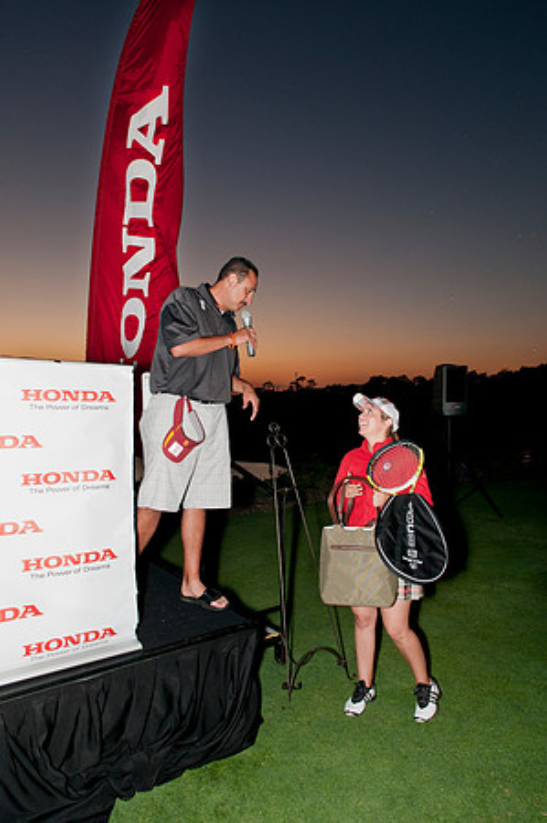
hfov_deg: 50.3
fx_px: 582
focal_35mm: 26
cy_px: 412
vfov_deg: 70.5
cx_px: 274
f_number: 5
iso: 280
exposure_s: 1/60
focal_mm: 17
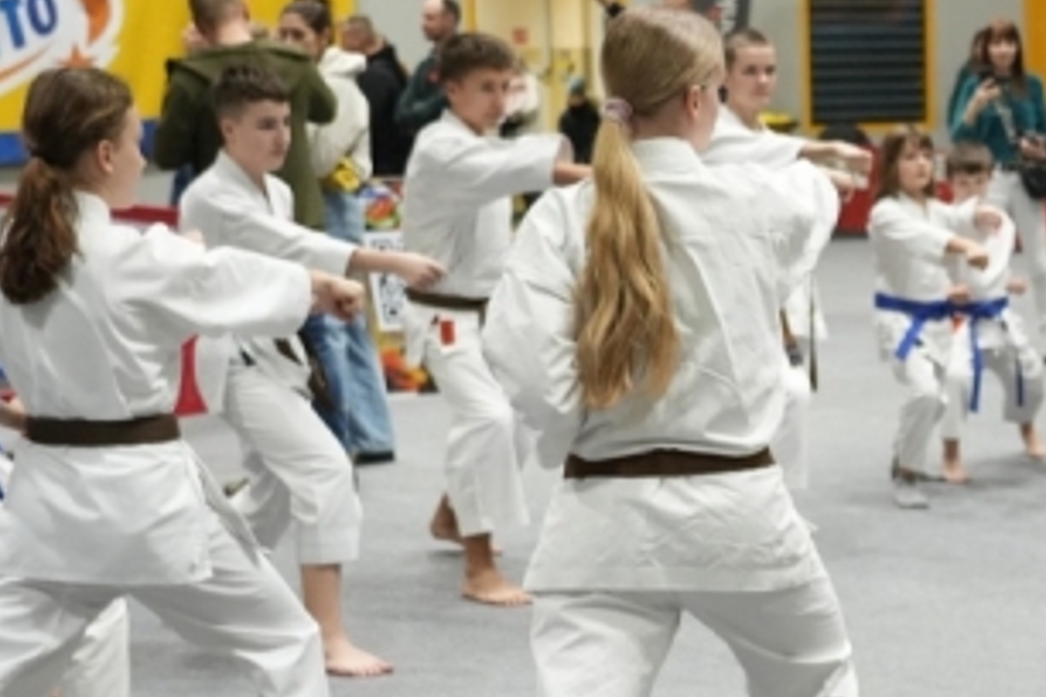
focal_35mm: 94
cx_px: 1002
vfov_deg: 14.5
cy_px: 555
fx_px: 2731
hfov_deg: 21.1
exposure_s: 1/250
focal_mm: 36
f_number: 4
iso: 4000
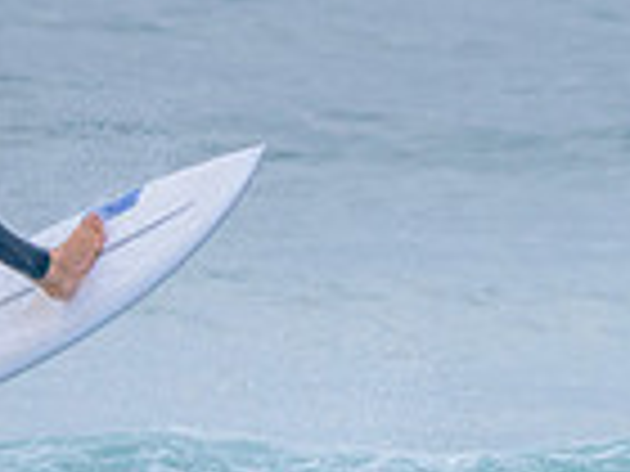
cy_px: 580
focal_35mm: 2448
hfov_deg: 0.8
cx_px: 27
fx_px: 44553
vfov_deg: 0.6
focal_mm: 500
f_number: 5.6
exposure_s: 1/2000
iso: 1400
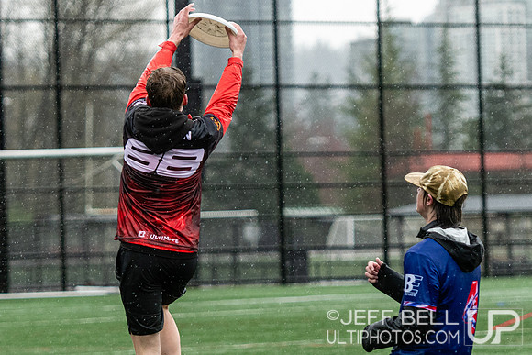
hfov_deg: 7.2
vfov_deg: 4.8
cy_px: 284
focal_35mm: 284
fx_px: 4200
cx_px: 189
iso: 900
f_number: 2.8
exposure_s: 1/1000
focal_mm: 116
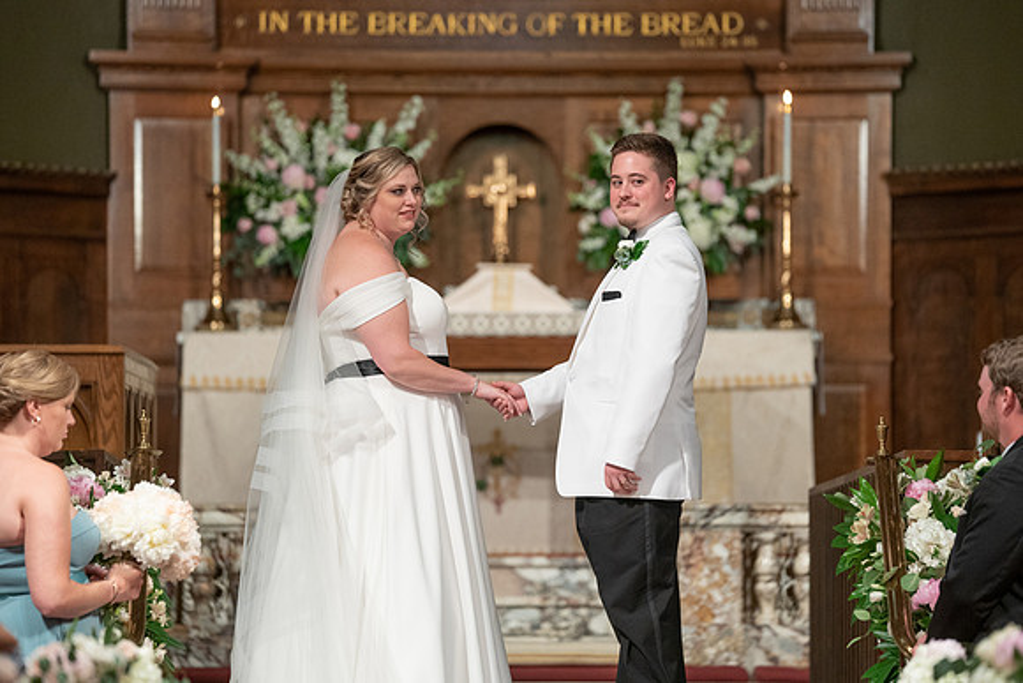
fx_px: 5896
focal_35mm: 207
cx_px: 524
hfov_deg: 9.9
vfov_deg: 6.6
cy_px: 333
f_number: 3.2
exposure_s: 1/200
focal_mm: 198
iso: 2000
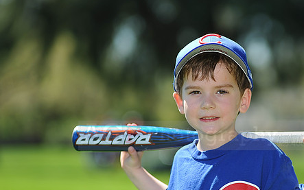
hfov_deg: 8.7
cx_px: 194
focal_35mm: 240
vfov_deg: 5.5
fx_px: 1989
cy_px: 130
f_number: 4.5
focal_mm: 180
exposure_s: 1/800
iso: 200
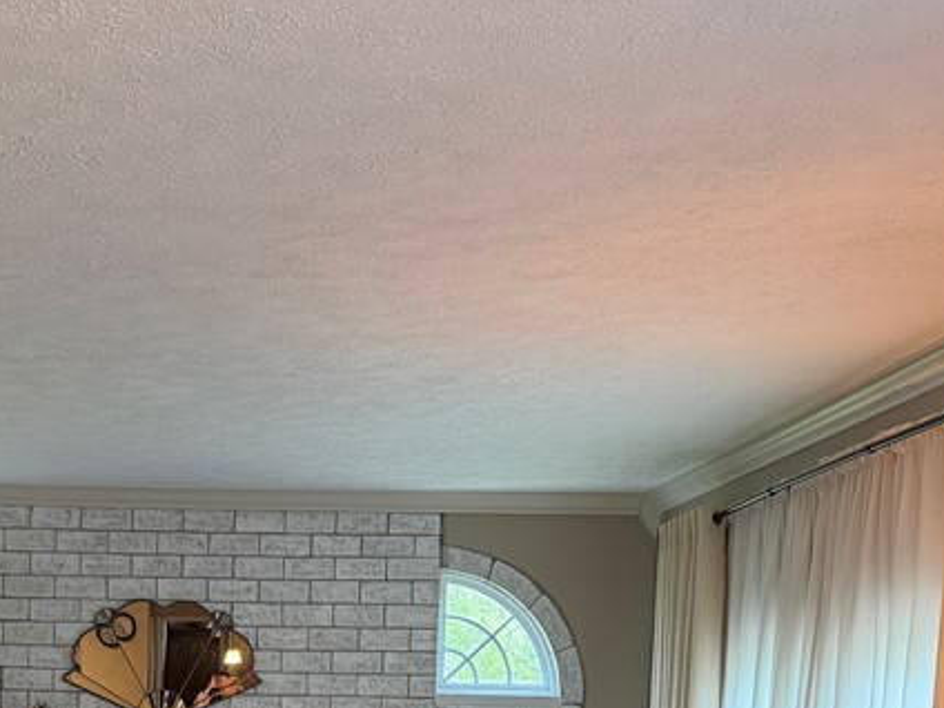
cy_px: 830
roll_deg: -0.5
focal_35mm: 58
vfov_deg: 23.3
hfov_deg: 32.1
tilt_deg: -4.1
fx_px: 1582
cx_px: 158
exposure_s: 1/60
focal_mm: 6.76
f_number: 1.78
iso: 250
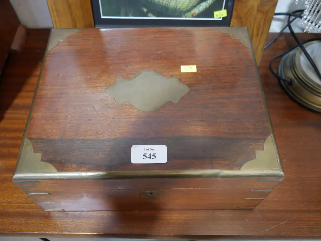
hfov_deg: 56.8
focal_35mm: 32
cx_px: 160
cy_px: 120
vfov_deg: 44.2
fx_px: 297
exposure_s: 1/60
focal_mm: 16
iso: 800
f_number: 3.6
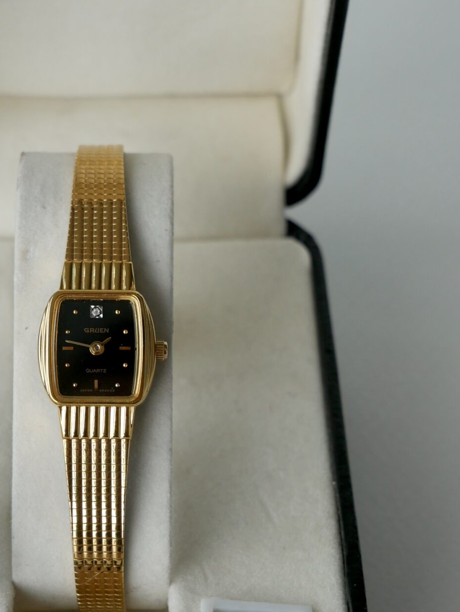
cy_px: 312
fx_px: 1824
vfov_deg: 19.1
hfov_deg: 14.3
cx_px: 84
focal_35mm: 103
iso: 200
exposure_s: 1/200
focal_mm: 25
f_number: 4.5
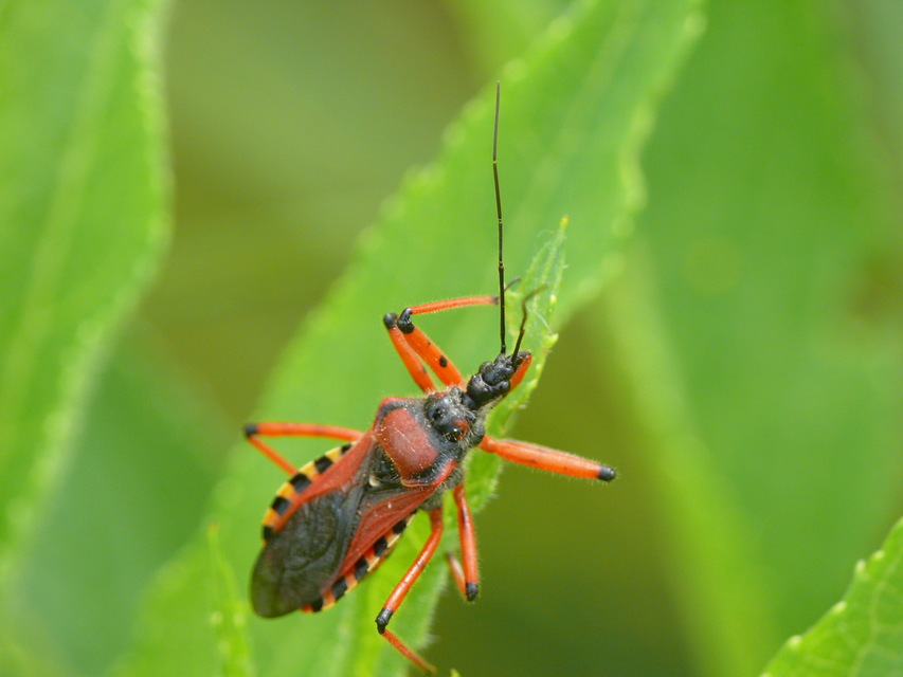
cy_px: 338
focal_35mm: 216
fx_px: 5635
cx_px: 452
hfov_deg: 9.2
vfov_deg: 6.9
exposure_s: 1/250
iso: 200
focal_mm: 45.7
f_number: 5
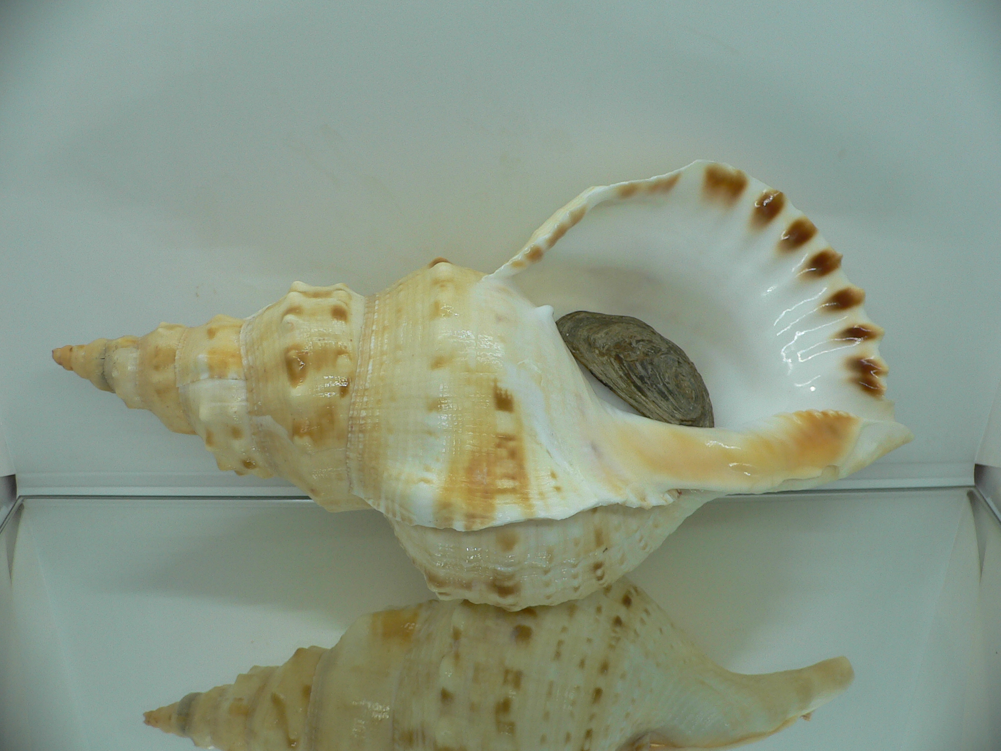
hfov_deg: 52.6
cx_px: 500
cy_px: 376
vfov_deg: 40.7
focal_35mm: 35
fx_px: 1012
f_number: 2.8
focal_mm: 4.6
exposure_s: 1/60
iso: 80
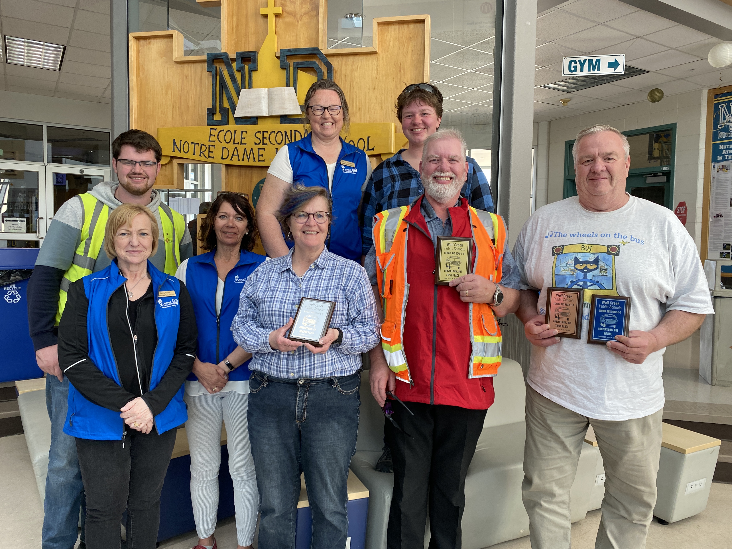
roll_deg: -0.9
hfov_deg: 67.3
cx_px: 366
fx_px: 550
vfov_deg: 53.1
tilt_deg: -2.8
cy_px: 274
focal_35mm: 26
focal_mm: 4.25
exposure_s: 1/121
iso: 100
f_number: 1.8
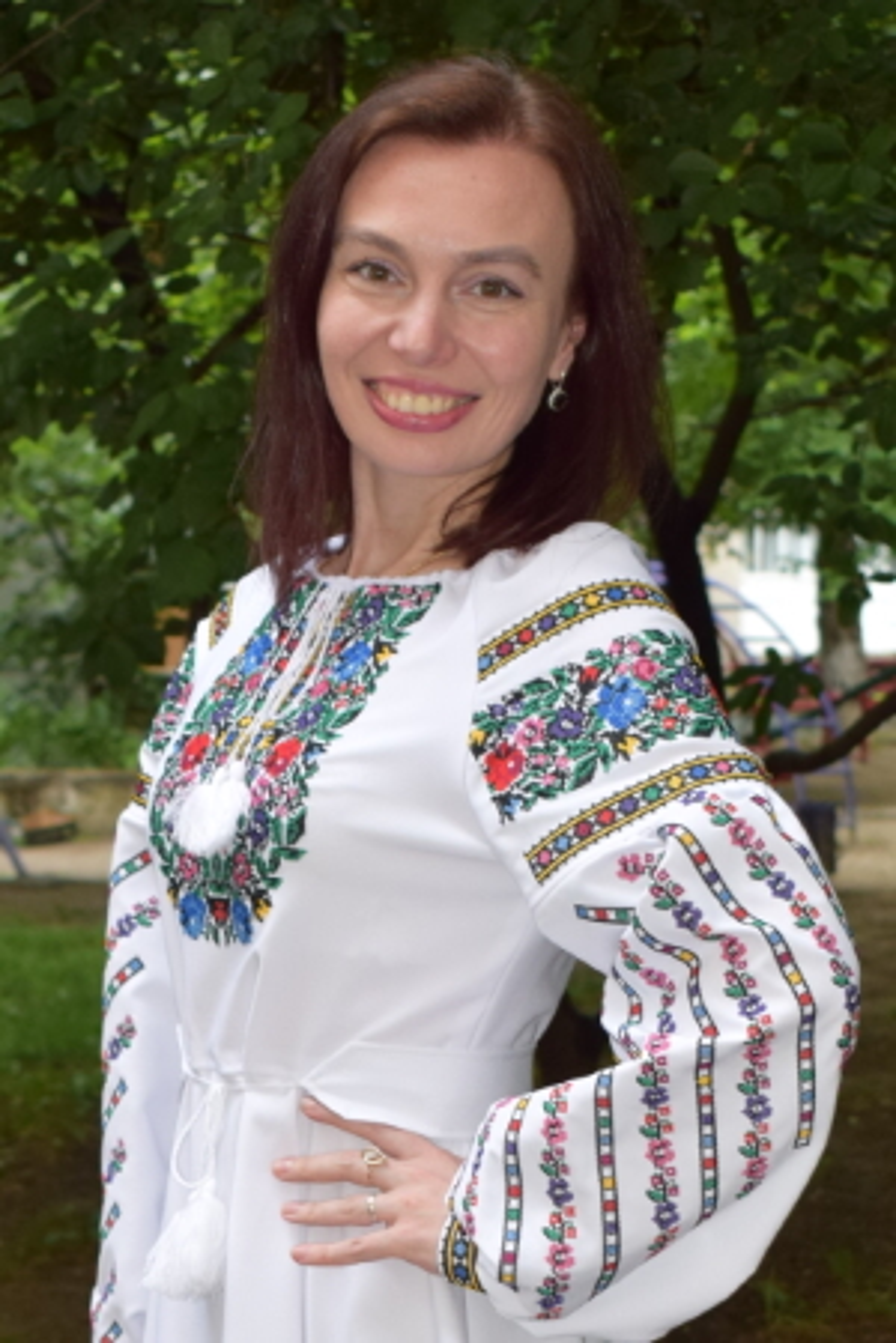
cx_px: 448
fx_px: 1400
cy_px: 672
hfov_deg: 35.5
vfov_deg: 51.3
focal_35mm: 38
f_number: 4
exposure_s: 1/60
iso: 400
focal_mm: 25
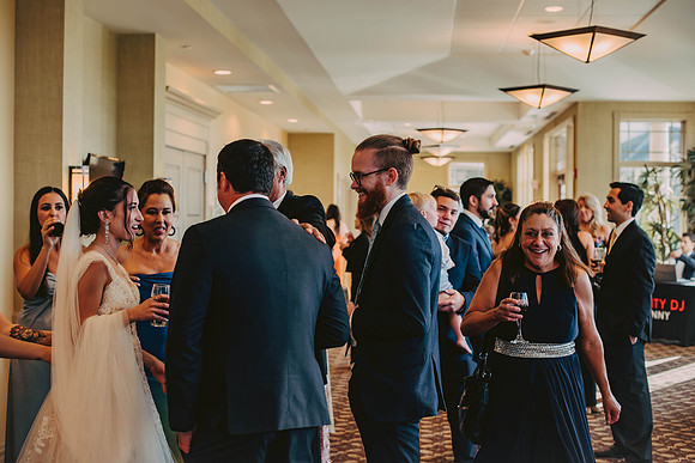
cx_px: 348
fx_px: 965
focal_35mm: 50
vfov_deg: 27.0
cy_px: 232
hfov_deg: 39.6
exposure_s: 1/320
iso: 320
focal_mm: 50
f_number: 2.8
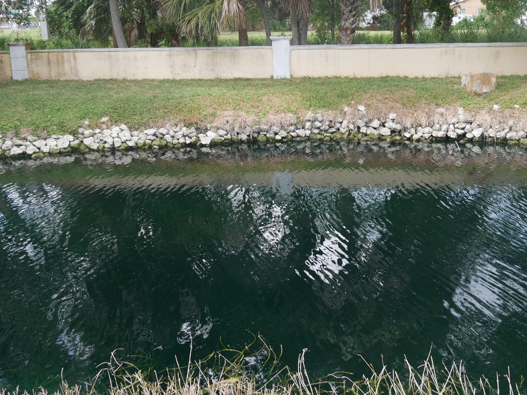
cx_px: 279
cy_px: 152
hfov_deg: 50.1
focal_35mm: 37
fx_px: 563
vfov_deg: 38.5
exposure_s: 1/200
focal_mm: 14
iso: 200
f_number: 4.5
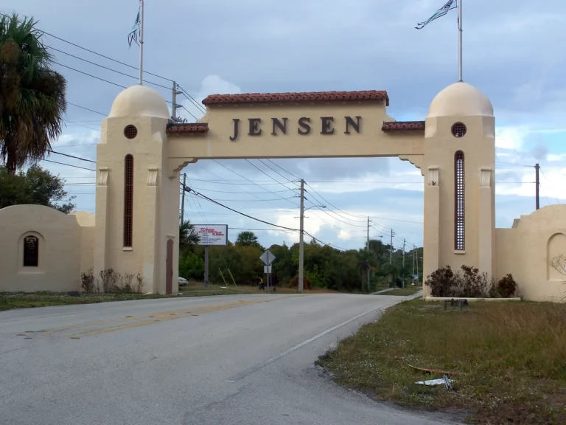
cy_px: 212
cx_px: 283
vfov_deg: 24.8
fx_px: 965
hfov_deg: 32.7
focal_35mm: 59
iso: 64
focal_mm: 12.6
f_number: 4.5
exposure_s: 1/640
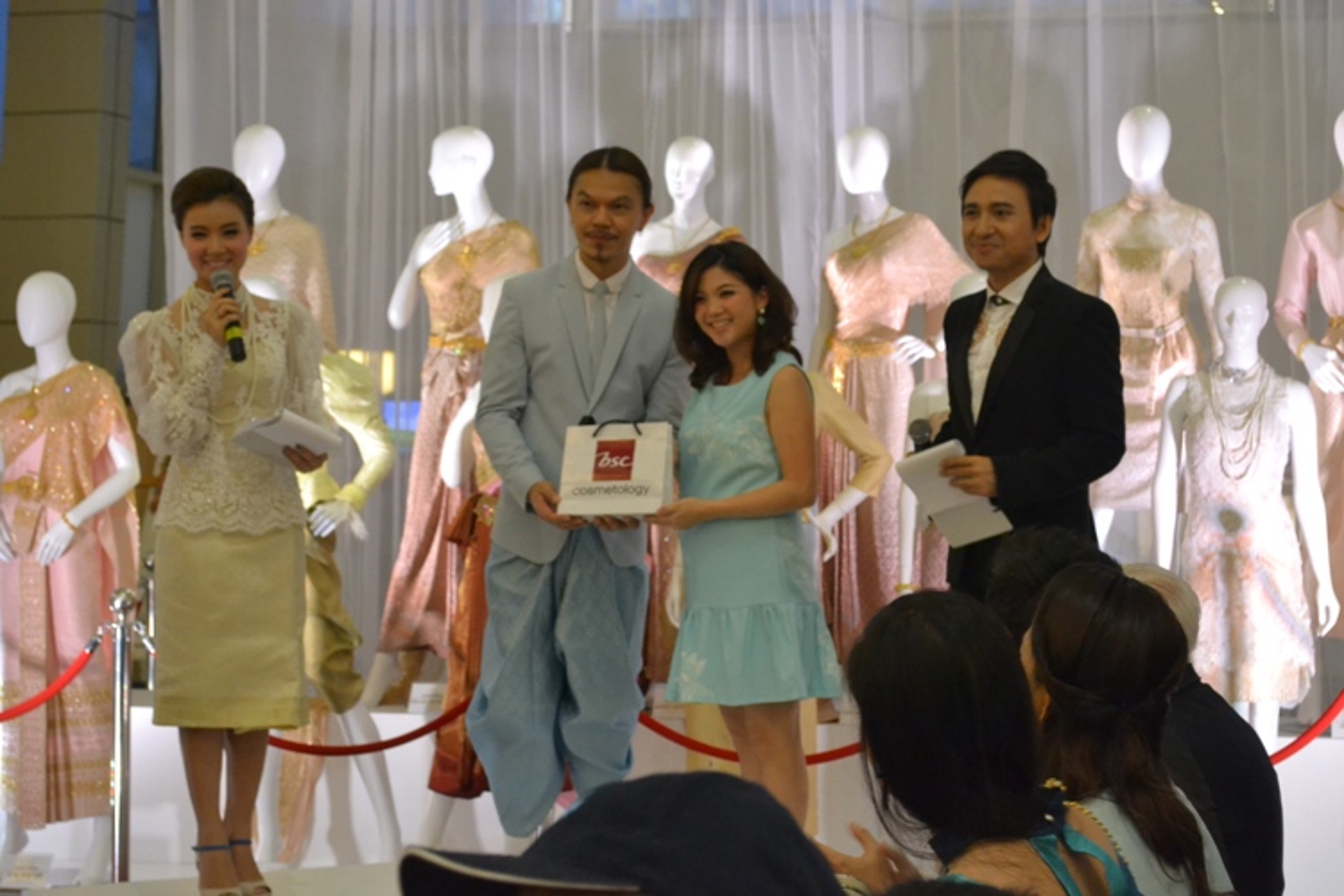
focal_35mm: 82
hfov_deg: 24.6
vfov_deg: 16.6
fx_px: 3080
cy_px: 448
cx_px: 672
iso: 2500
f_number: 7.1
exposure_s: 1/30
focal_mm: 55
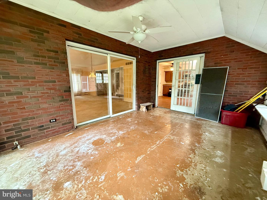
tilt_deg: -8.5
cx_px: 134
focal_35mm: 14
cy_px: 100
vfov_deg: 85.7
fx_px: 108
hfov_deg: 102.1
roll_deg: +0.2
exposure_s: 1/60
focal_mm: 2.22
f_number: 2.2
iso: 640
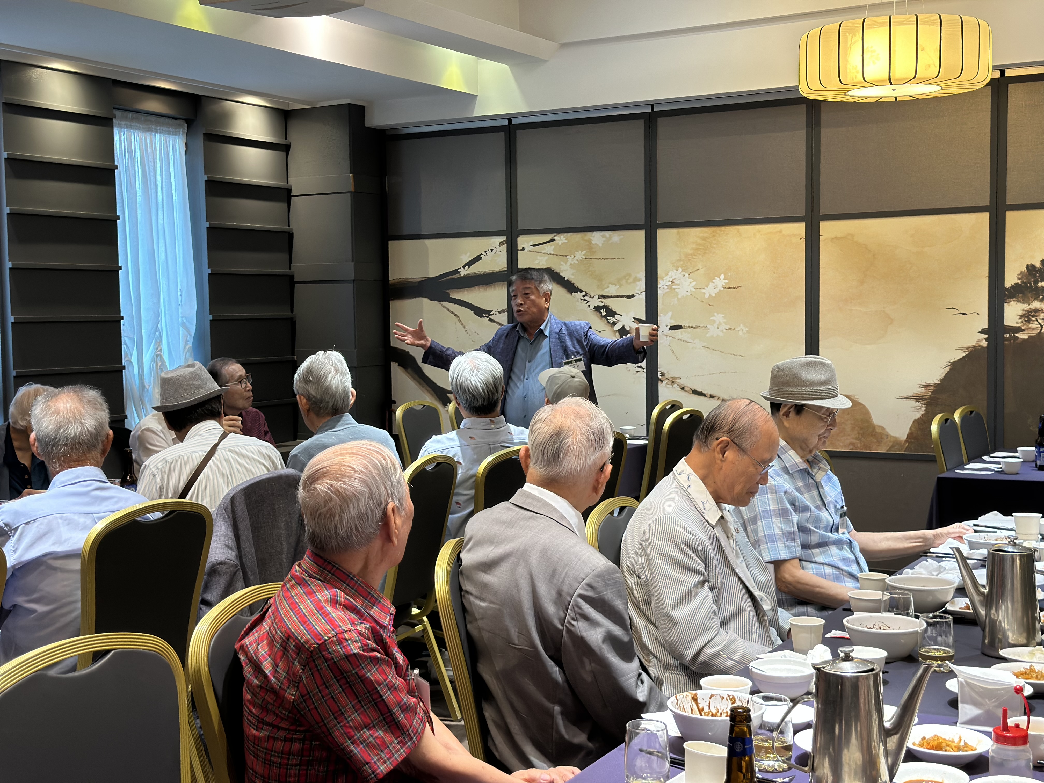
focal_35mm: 48
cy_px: 392
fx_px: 1448
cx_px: 522
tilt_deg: -3.3
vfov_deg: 30.3
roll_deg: +0.3
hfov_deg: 39.7
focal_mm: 6.86
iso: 250
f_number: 1.78
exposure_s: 1/60
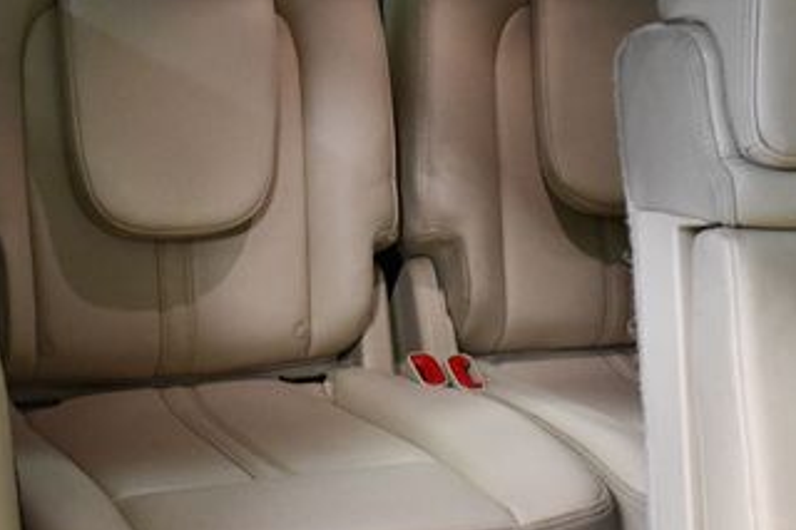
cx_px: 351
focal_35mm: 84
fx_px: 1856
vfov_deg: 16.2
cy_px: 169
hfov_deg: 24.2
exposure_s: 1/100
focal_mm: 28
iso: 3200
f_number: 4.2
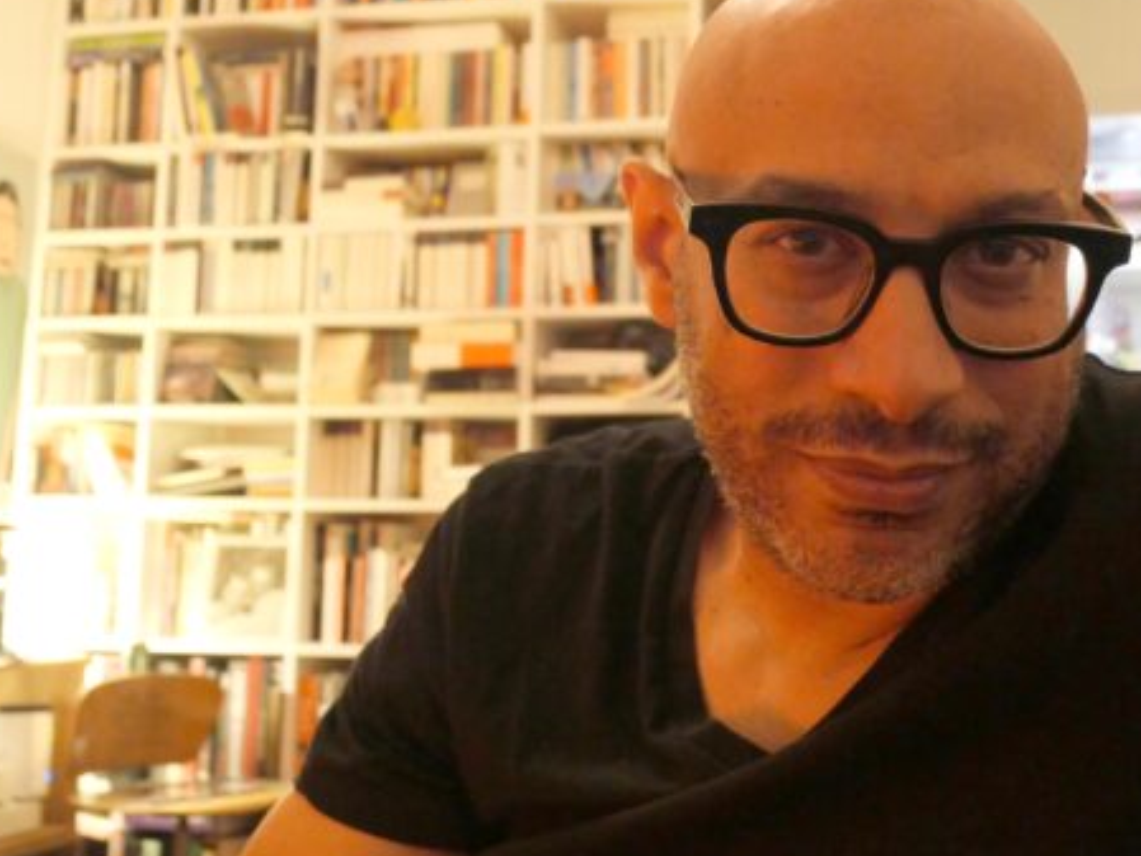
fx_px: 1649
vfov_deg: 28.9
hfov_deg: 38.1
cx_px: 673
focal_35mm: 50
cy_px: 272
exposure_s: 1/20
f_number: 4.2
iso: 3200
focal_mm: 18
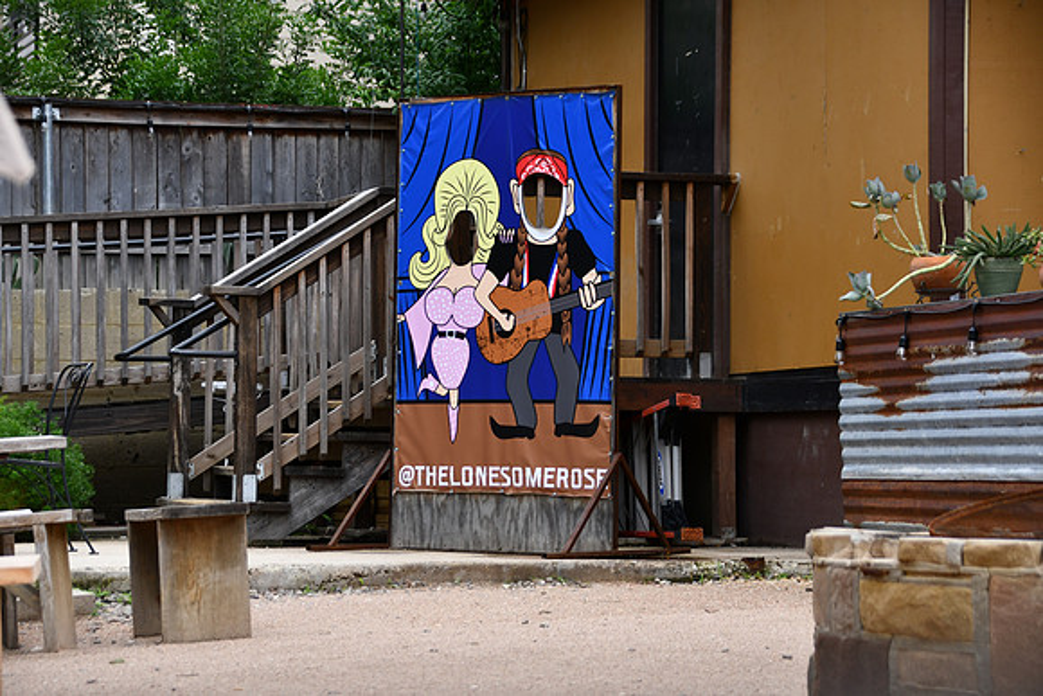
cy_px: 348
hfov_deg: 17.5
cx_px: 522
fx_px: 3390
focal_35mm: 117
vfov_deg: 11.7
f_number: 5.6
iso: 250
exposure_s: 1/250
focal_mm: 78
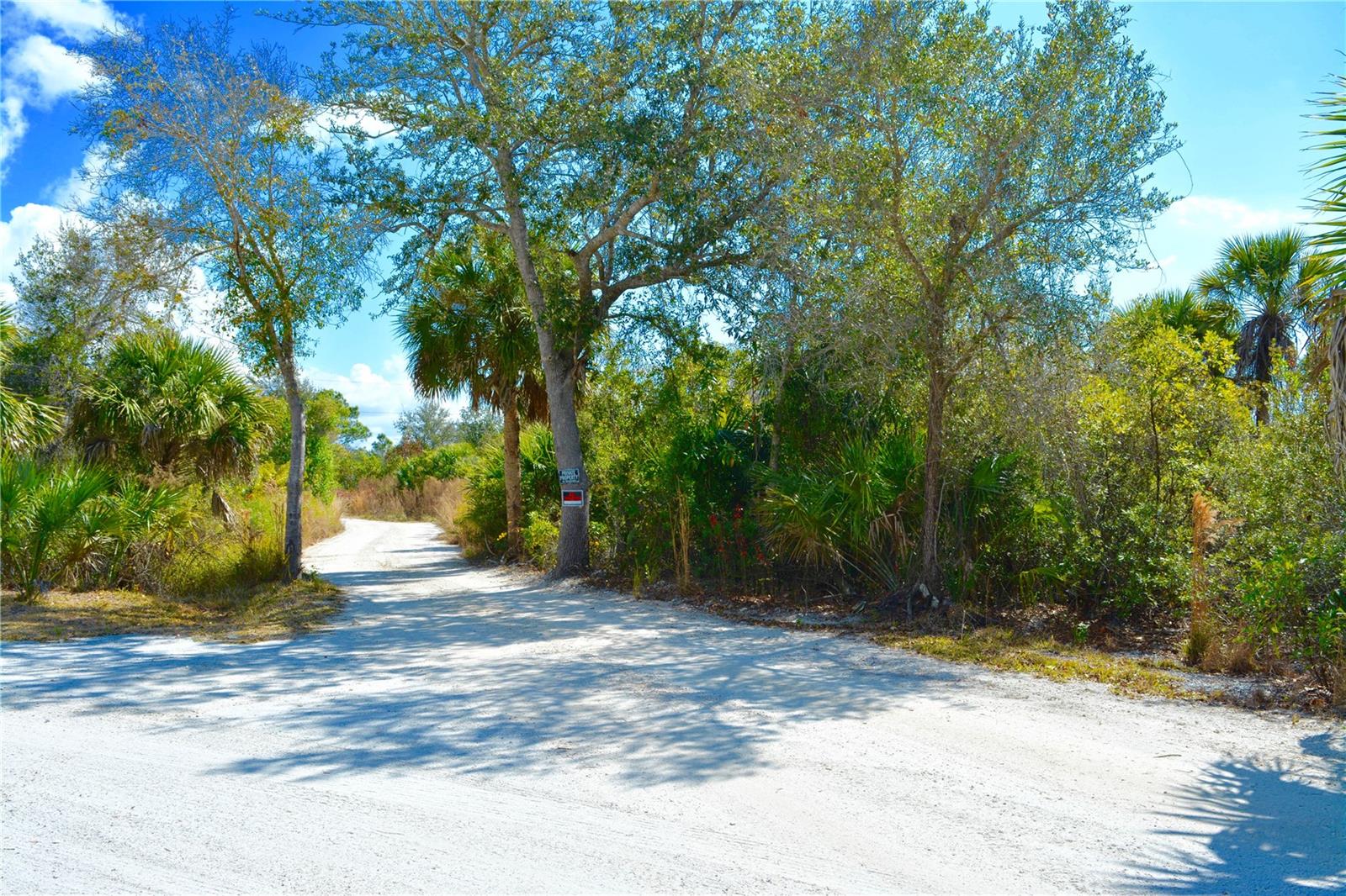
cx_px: 673
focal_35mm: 30
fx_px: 1121
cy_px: 448
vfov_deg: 43.6
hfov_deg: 61.9
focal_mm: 20
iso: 100
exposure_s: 1/320
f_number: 9
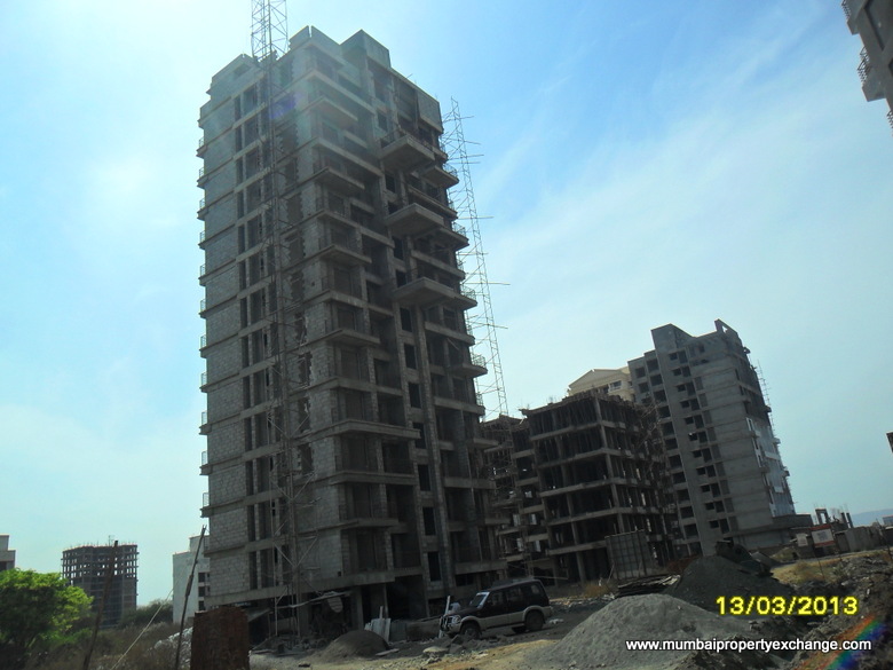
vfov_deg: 51.4
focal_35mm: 27
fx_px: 697
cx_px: 446
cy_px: 335
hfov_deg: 65.3
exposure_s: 1/350
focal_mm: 4.9
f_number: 8.9
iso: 100
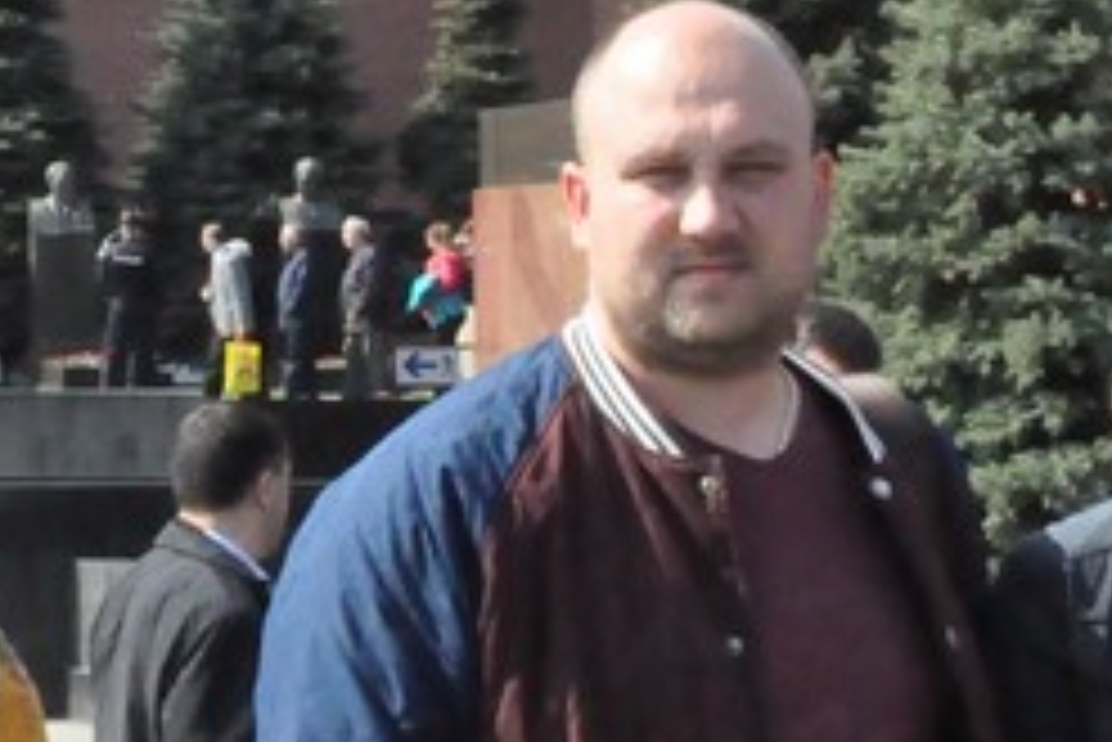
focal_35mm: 182
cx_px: 1576
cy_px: 764
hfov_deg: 10.9
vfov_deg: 7.5
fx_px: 5625
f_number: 18
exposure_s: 1/1250
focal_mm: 26
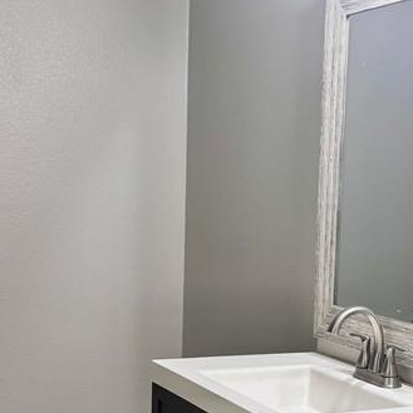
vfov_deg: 25.5
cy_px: 354
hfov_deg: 25.7
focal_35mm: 66
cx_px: 319
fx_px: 891
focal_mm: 6.76
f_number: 1.78
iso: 200
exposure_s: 1/121
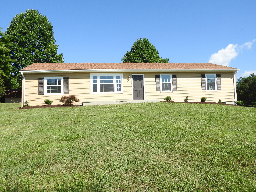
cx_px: 128
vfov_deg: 46.8
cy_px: 96
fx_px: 222
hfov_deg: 60.0
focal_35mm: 30
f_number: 3.5
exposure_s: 1/800
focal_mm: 5.4
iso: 100
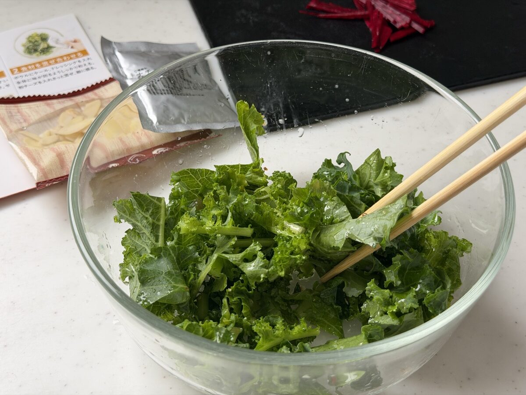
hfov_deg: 39.7
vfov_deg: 30.3
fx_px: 729
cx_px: 263
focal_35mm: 48
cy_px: 198
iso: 80
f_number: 1.78
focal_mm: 6.76
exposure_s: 1/49
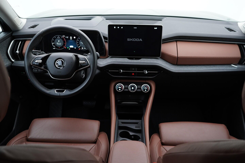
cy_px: 82
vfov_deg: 36.9
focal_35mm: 36
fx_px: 245
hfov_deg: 53.1
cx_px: 122
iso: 200
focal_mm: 24
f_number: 2.8
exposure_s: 1/40
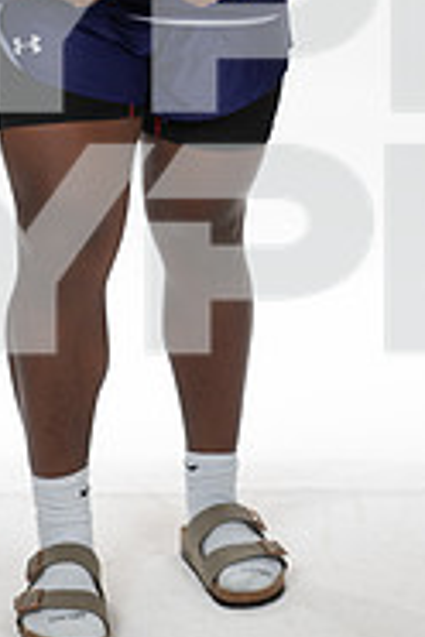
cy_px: 10
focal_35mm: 126
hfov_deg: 10.9
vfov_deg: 16.0
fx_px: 2231
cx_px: 113
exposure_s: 1/320
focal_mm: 52
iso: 800
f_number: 7.1
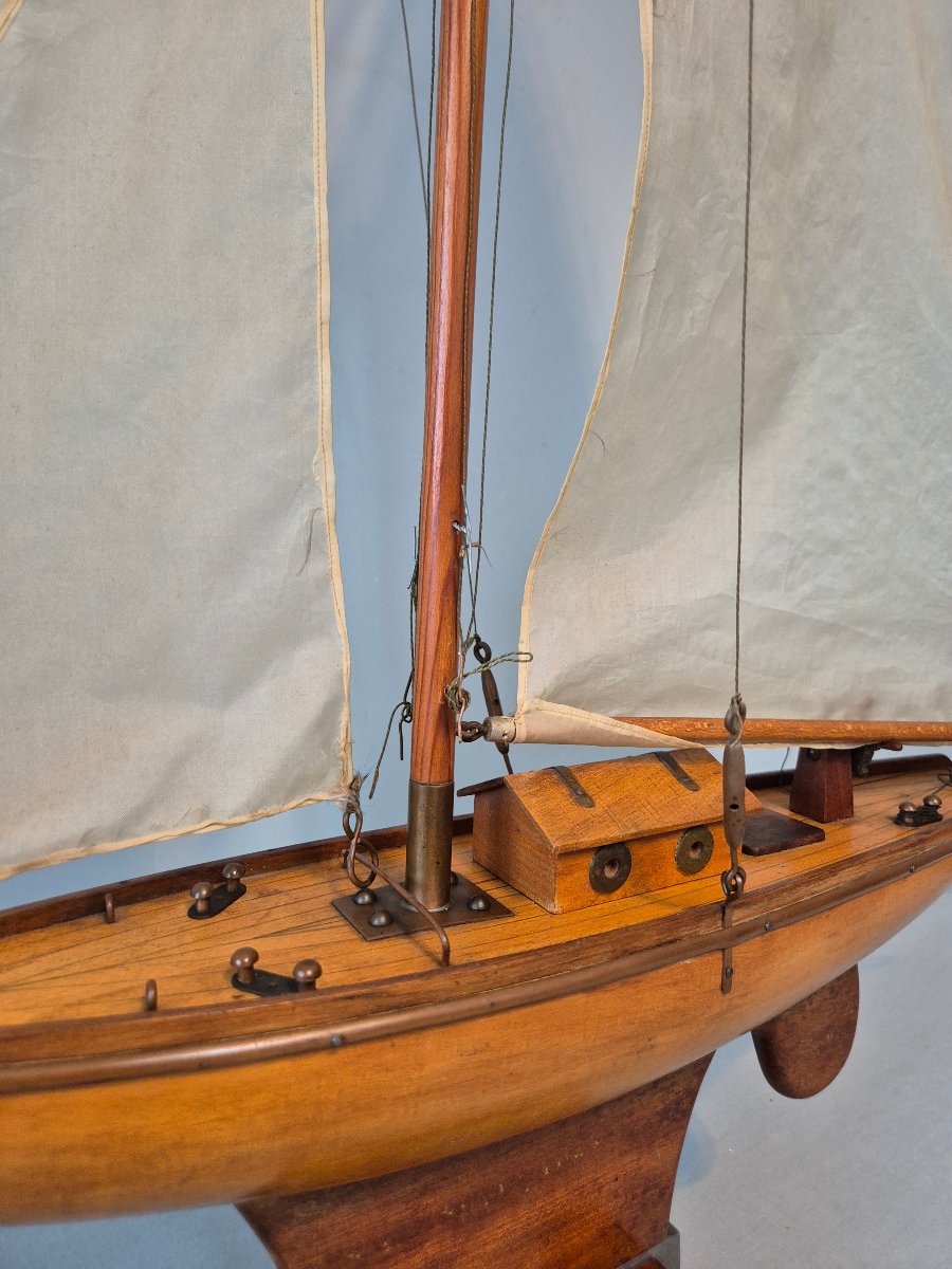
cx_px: 476
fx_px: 843
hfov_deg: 58.9
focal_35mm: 23
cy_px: 634
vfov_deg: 73.9
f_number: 1.8
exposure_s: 1/100
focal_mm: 5.4
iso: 500
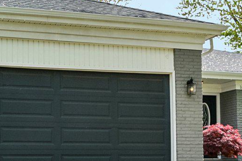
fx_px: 605
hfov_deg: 22.6
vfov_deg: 15.2
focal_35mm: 90
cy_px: 54
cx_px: 112
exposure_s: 1/125
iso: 100
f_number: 8
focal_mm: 22.5
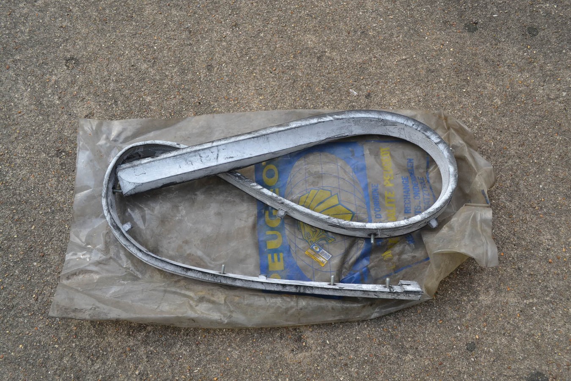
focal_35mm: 33
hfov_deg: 57.2
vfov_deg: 40.0
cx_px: 286
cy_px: 190
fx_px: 523
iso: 360
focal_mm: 22
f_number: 5.6
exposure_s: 1/125
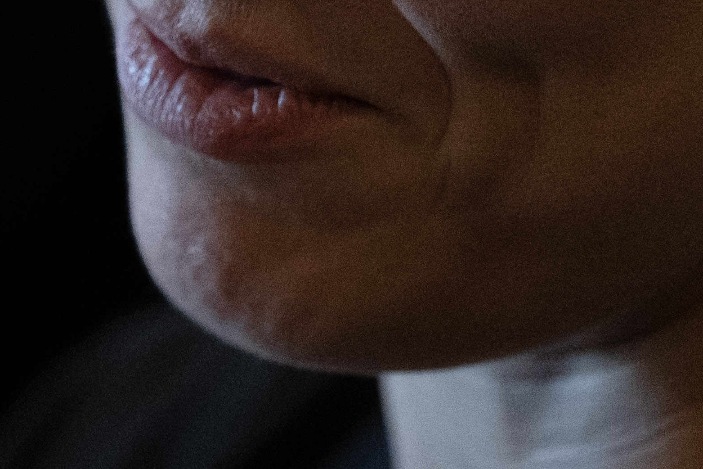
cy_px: -293
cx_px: 16
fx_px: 13922
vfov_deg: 1.9
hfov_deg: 2.9
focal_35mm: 713
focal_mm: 135
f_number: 2.8
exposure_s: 1/1000
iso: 2500
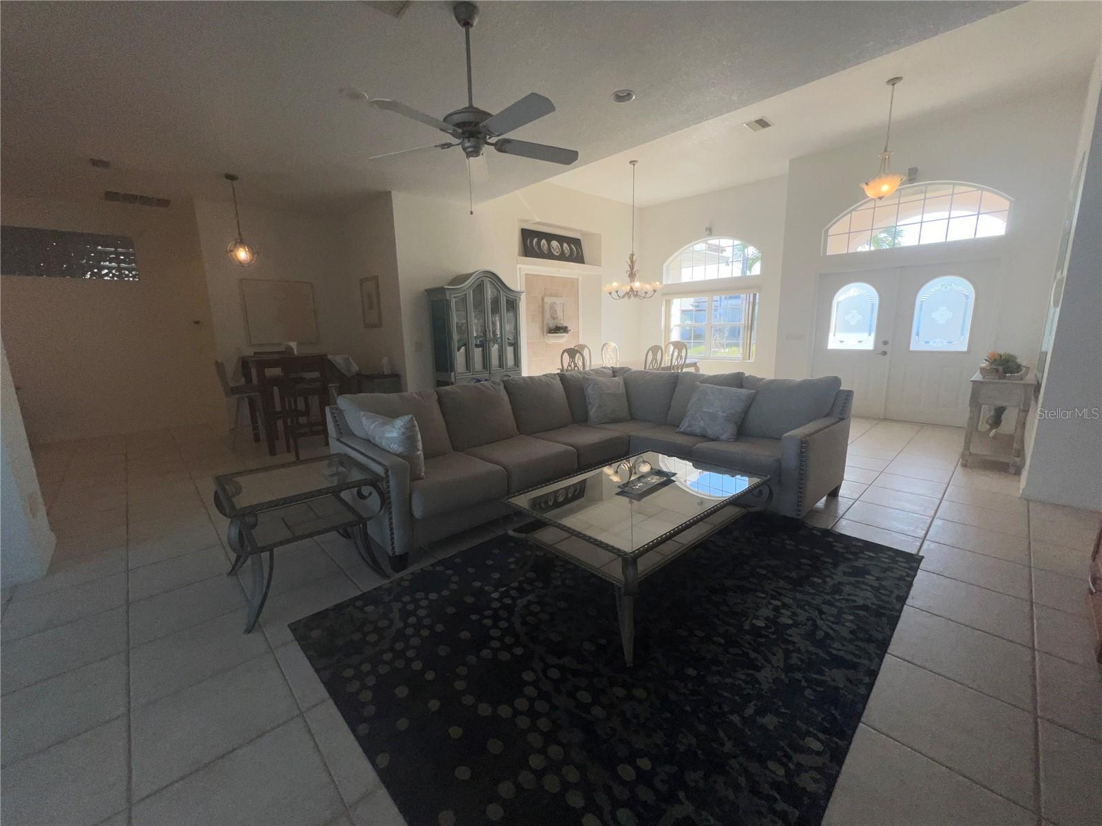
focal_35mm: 13
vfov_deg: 89.9
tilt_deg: -12.4
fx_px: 414
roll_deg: +1.1
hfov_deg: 106.2
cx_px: 551
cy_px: 413
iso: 25
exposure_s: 1/310
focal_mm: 1.57
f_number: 1.8
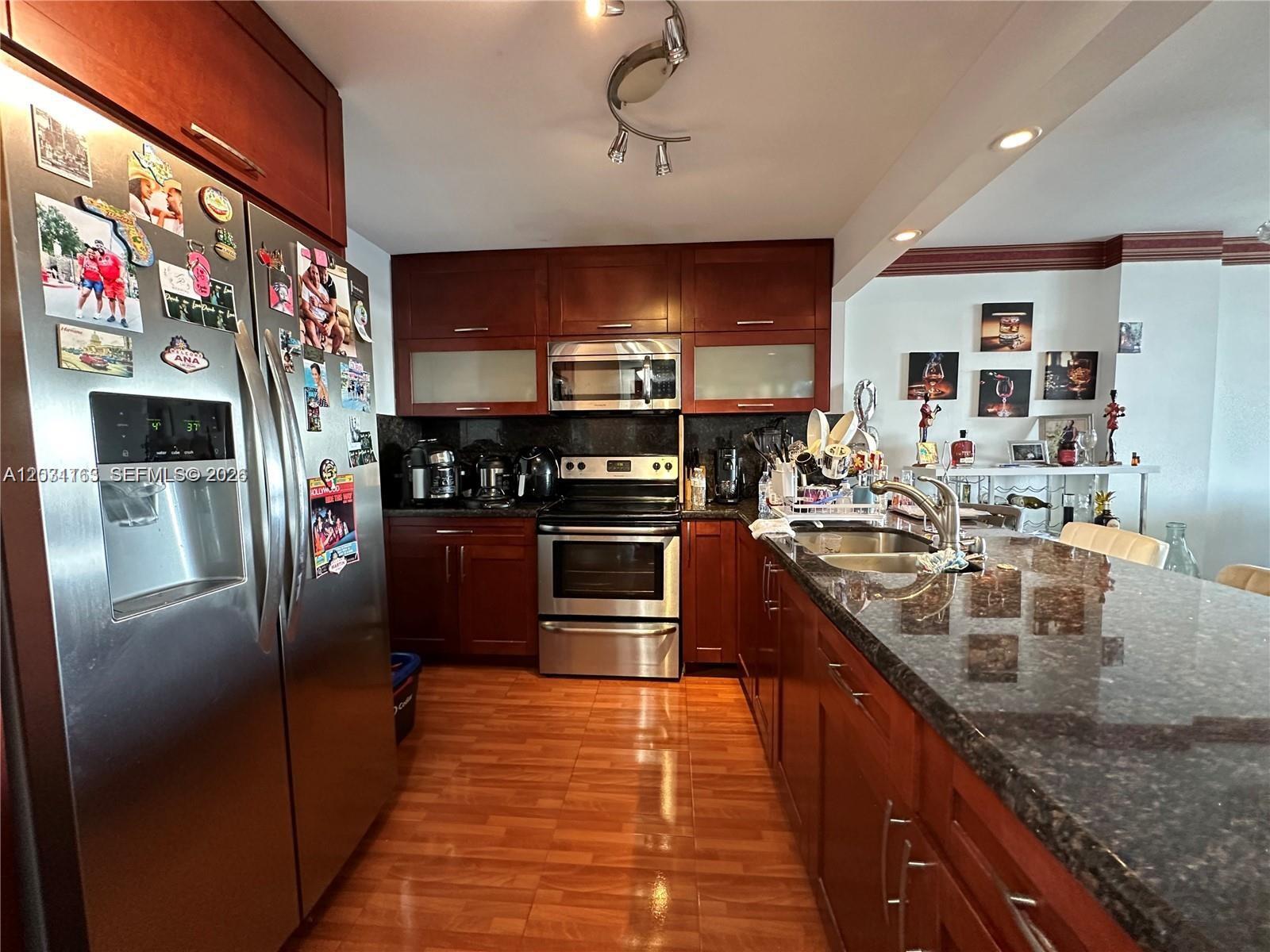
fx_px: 514
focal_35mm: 14
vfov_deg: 85.7
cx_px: 635
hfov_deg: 102.1
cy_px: 476
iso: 400
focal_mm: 2.22
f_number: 2.2
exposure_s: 1/60
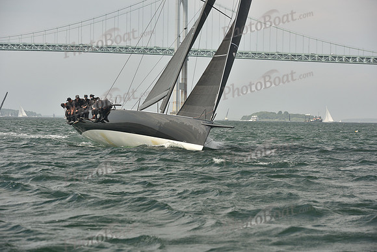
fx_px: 1215
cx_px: 188
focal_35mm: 116
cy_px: 126
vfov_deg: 11.8
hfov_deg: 17.6
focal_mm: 116
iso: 250
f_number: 6.3
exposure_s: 1/640
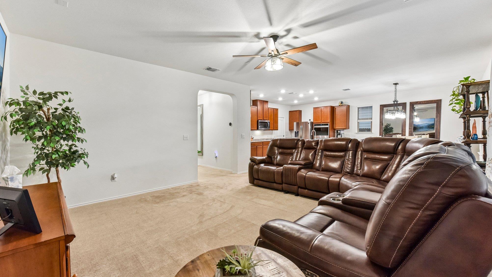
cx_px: 244
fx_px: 196
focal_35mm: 15
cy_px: 139
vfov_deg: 70.5
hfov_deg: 103.0
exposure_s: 1/15
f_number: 8
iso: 1800
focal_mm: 14
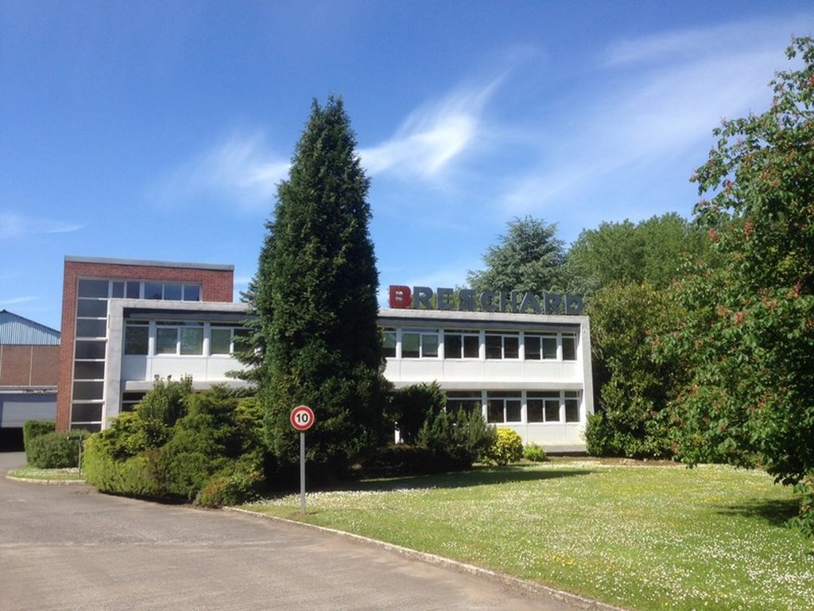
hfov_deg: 55.4
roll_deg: -1.0
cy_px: 306
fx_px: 776
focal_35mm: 33
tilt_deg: +8.3
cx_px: 407
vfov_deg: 42.9
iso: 50
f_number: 2.4
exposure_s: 1/1153
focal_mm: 4.12
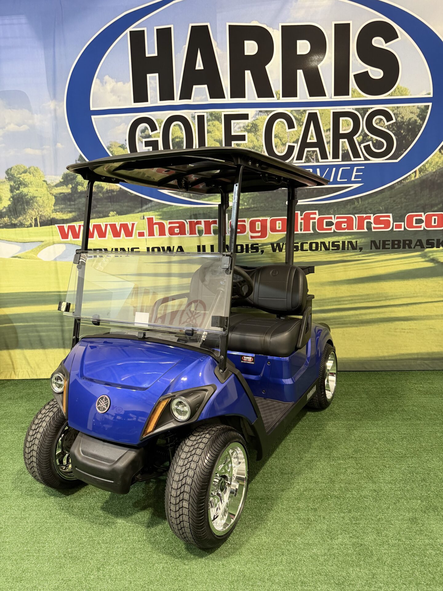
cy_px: 296
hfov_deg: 56.8
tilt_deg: -9.3
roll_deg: +0.2
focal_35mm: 24
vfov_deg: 71.6
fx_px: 410
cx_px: 222
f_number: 1.78
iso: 250
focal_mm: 6.76
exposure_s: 1/60
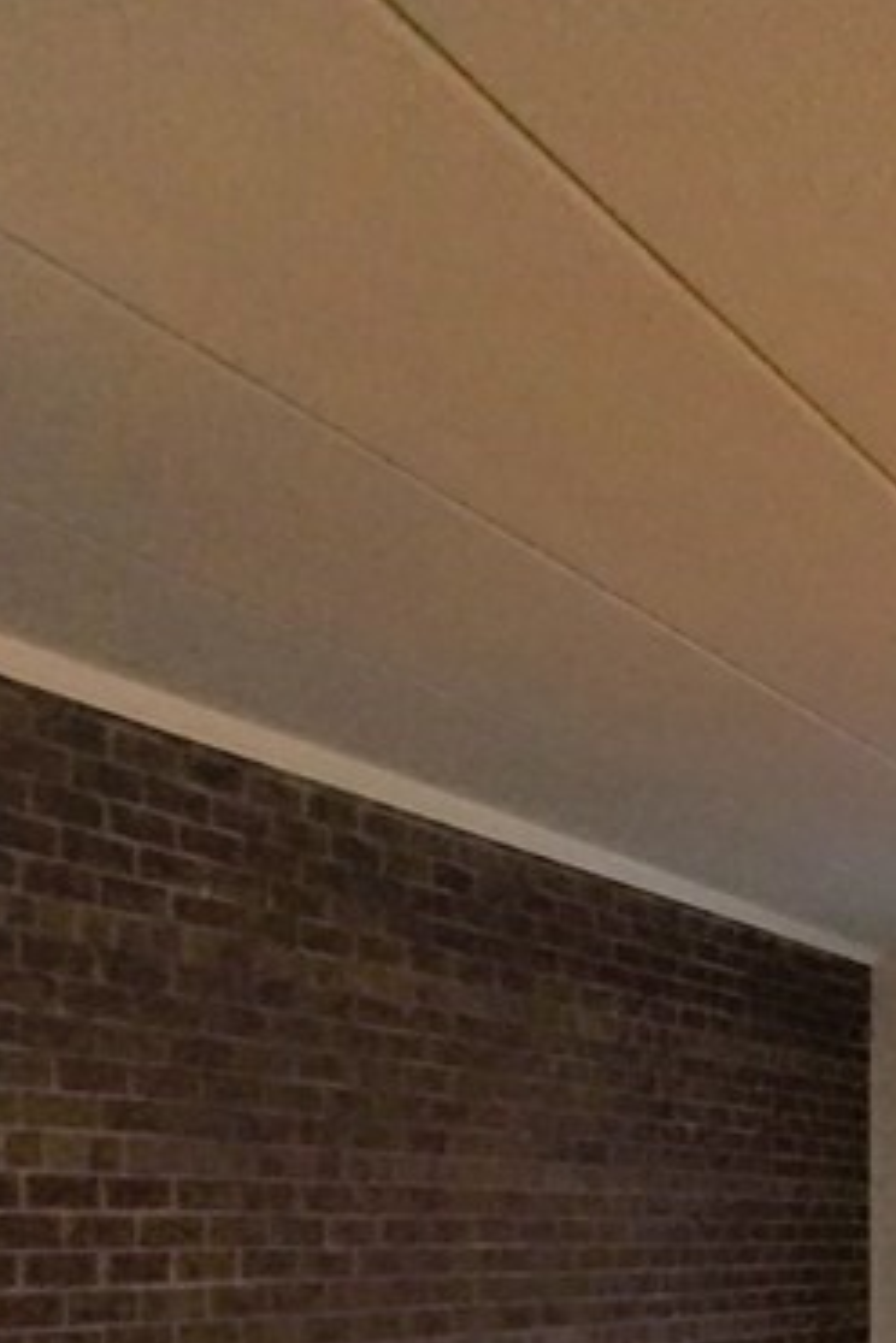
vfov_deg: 29.2
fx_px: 2464
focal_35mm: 66
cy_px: 1222
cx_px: 1572
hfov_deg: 17.2
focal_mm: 16
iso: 3200
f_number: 3.5
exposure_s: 1/160
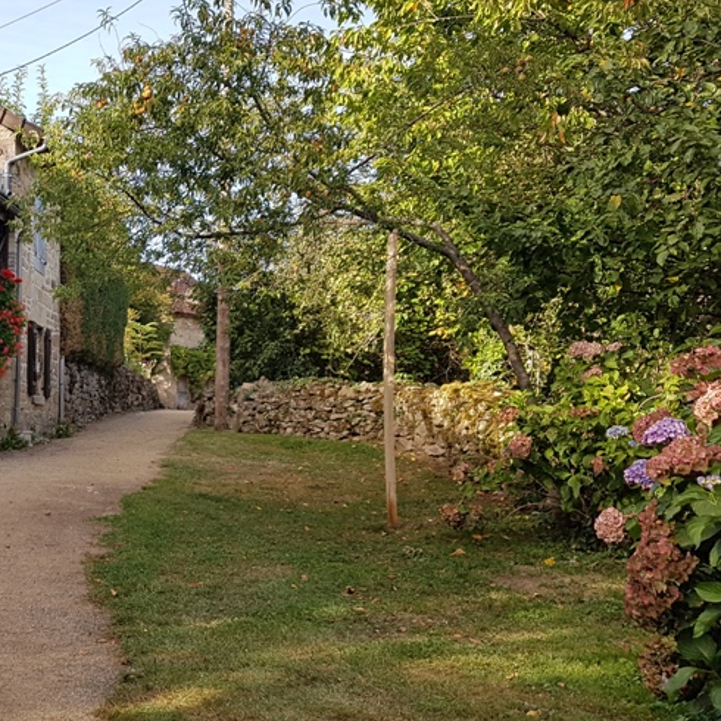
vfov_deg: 35.3
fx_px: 1131
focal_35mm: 48
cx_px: 56
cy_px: 344
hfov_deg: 33.3
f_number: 1.7
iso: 50
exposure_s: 1/696
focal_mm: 4.2
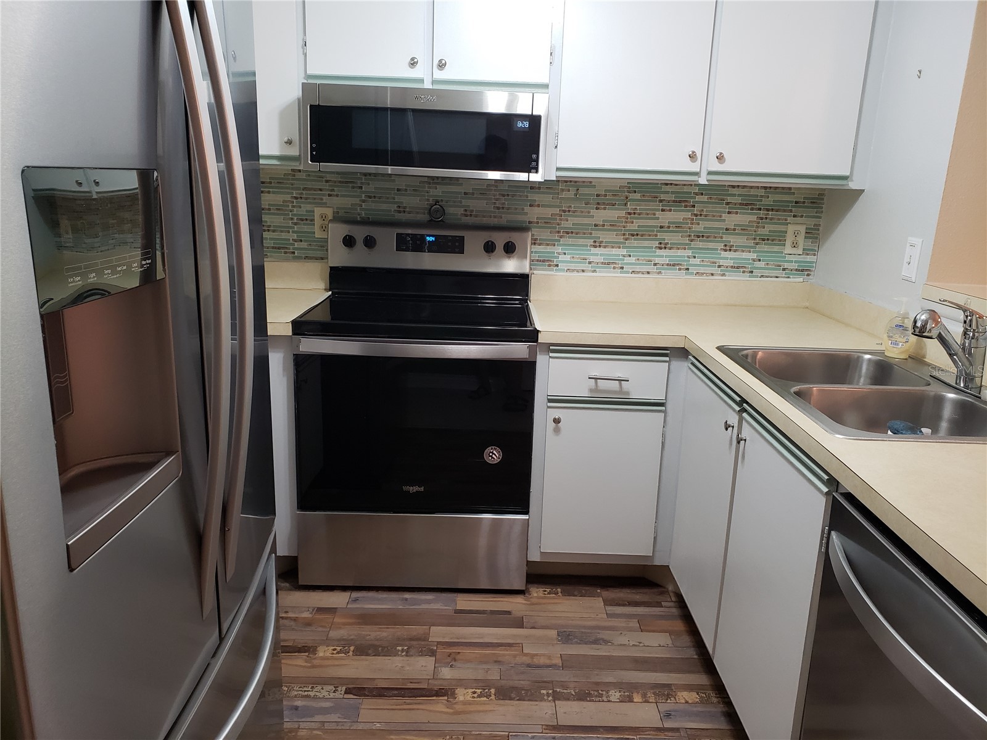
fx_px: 741
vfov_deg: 53.1
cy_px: 370
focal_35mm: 26
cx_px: 494
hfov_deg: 67.3
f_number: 2.4
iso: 320
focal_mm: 4.3
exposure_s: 1/60
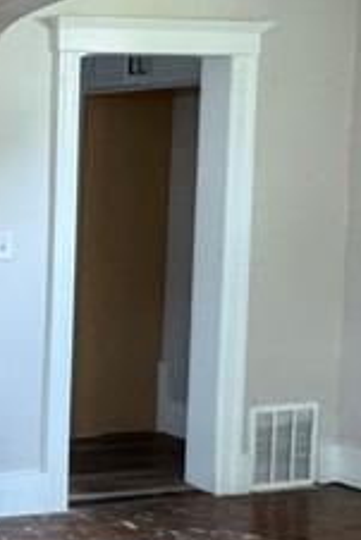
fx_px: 991
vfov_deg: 30.4
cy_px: 223
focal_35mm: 66
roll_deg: +1.5
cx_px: -516
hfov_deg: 14.0
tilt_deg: -4.0
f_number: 2.2
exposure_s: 1/60
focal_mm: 2.22
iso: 200
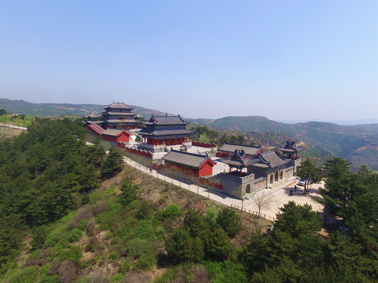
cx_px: 189
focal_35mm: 20
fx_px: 218
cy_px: 142
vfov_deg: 66.0
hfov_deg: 81.7
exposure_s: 1/1093
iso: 100
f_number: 2.8
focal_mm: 3.61
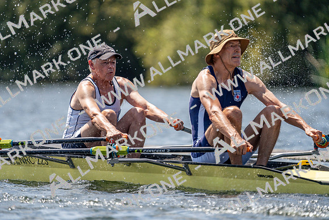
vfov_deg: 2.3
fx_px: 5484
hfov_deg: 3.4
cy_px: 110
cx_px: 164
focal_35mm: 600
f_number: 6.3
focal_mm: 600
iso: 400
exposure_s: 1/2000
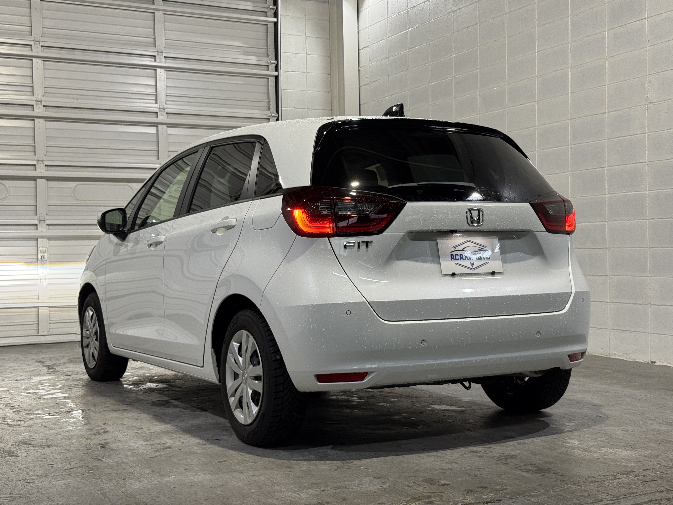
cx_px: 336
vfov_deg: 30.3
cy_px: 252
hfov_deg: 39.7
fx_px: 933
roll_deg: +1.0
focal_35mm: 48
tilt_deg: -0.1
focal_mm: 6.76
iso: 80
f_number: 1.78
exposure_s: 1/60
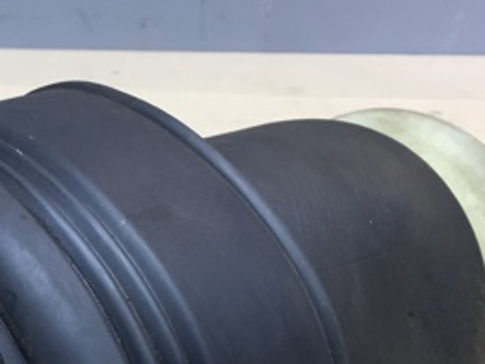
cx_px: 71
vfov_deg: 20.1
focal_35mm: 71
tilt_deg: -31.3
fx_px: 995
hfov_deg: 26.7
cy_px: 370
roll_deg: -2.6
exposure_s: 1/33
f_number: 2.2
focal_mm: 4.15
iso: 100
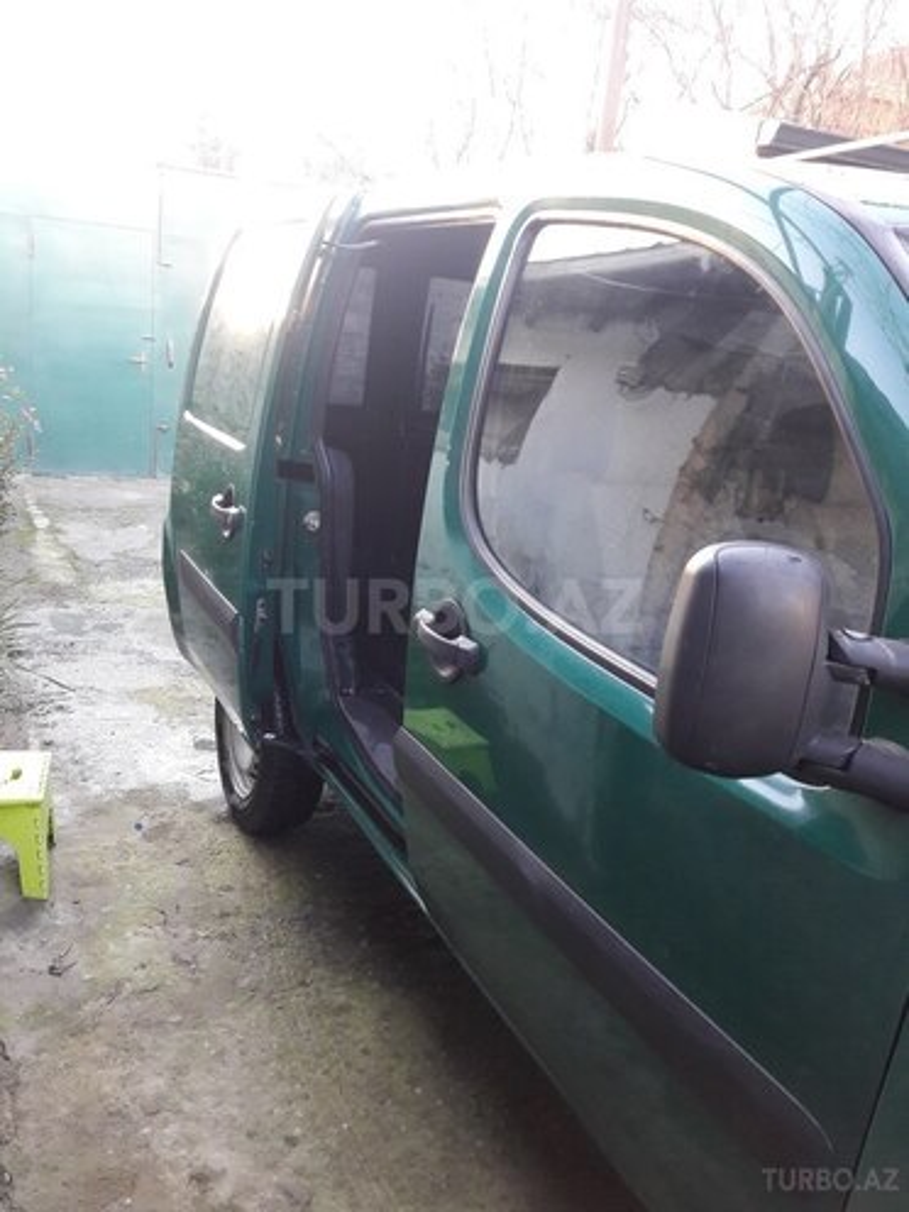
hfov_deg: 49.7
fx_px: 980
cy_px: 606
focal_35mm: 28
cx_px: 454
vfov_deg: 63.4
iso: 100
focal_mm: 3.7
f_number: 1.9
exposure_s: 1/33
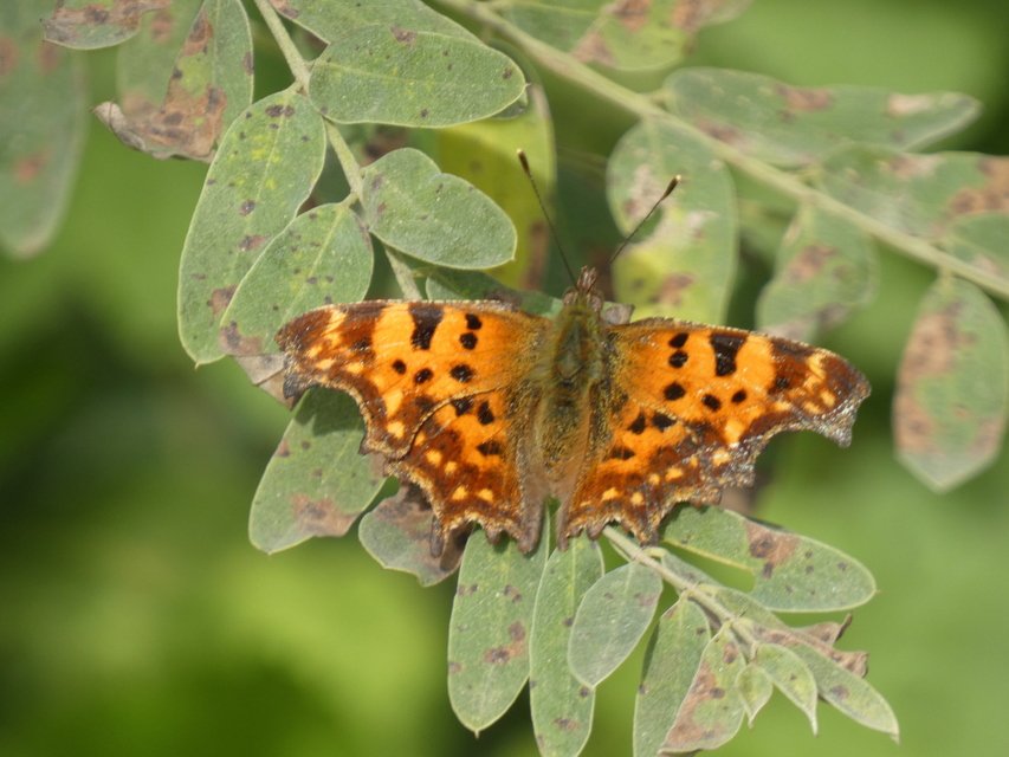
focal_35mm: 917
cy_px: 378
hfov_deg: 2.2
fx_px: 26733
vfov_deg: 1.6
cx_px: 504
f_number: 5.6
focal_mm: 164.2
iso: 125
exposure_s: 1/125
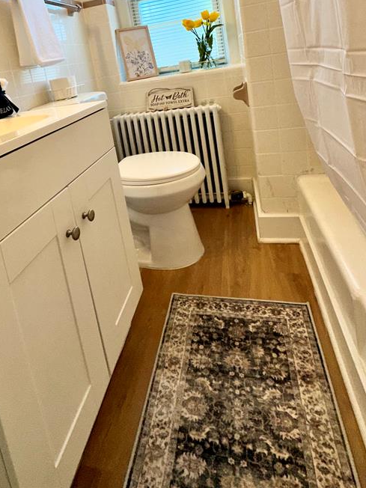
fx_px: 310
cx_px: 150
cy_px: 106
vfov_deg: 69.8
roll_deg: +8.5
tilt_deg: -7.6
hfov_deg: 60.7
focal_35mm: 22
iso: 100
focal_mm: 2.22
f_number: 2.2
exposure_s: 1/120
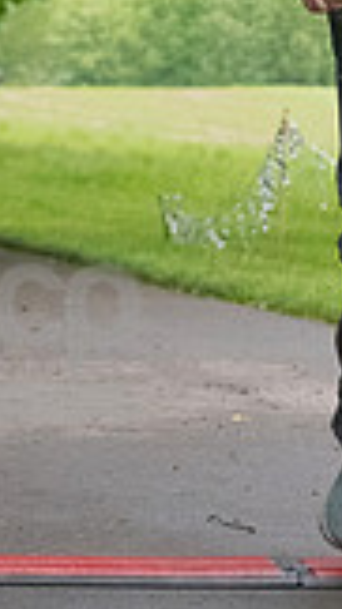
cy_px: -64
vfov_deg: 6.6
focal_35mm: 326
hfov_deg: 3.7
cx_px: 464
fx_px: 5261
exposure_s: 1/1250
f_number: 5.6
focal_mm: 75
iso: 6400
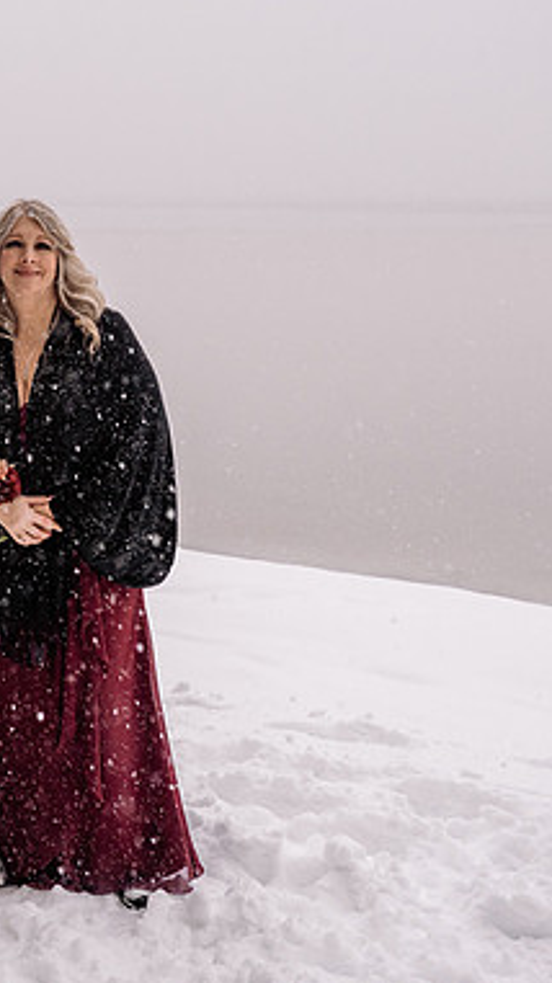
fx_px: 1615
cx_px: -80
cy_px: 437
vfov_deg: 33.8
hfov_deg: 18.5
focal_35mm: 62
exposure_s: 1/250
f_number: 5
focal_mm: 35
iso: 1250
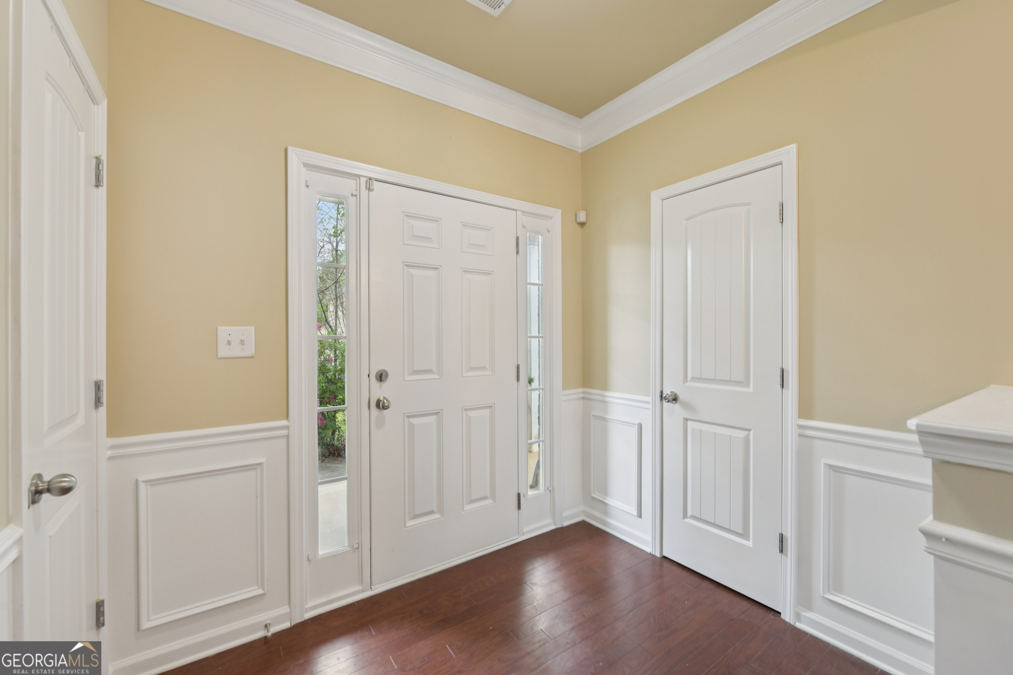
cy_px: 338
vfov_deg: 81.2
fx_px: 394
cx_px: 506
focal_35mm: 14
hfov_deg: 104.3
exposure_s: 1/25
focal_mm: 14
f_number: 8
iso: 400
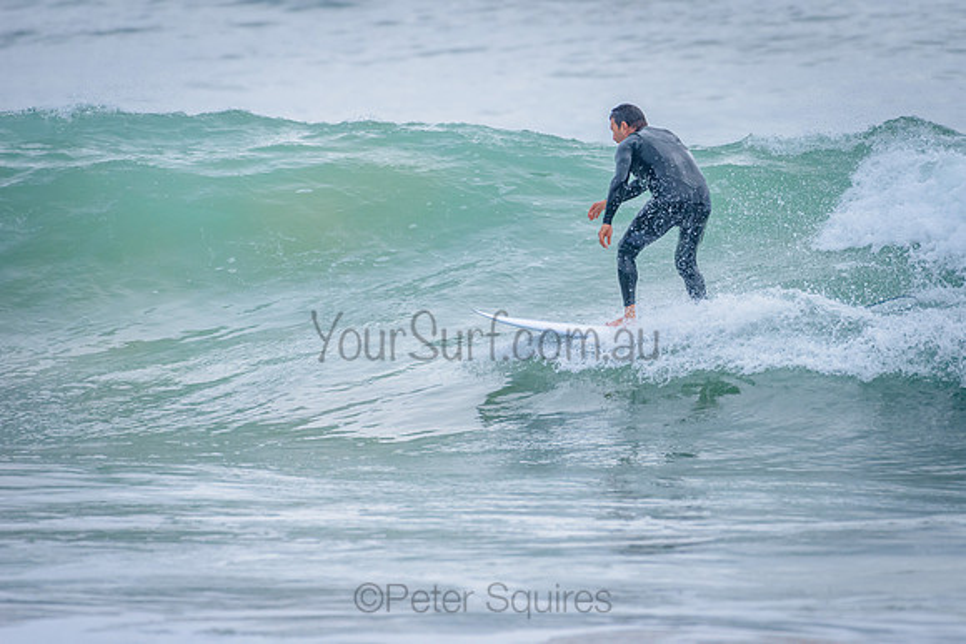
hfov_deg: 3.4
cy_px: 249
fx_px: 16450
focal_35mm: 613
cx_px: 592
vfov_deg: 2.2
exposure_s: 1/2000
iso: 800
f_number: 5.6
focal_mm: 500
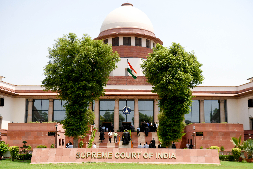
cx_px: 126
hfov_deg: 38.2
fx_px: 365
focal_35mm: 52
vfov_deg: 26.0
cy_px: 84
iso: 250
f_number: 4.5
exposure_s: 1/2500
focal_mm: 52
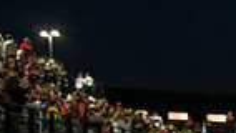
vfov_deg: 5.8
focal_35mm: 205
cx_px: 470
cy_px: 292
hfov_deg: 9.8
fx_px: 1283
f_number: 5.6
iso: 5000
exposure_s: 1/160
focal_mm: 48
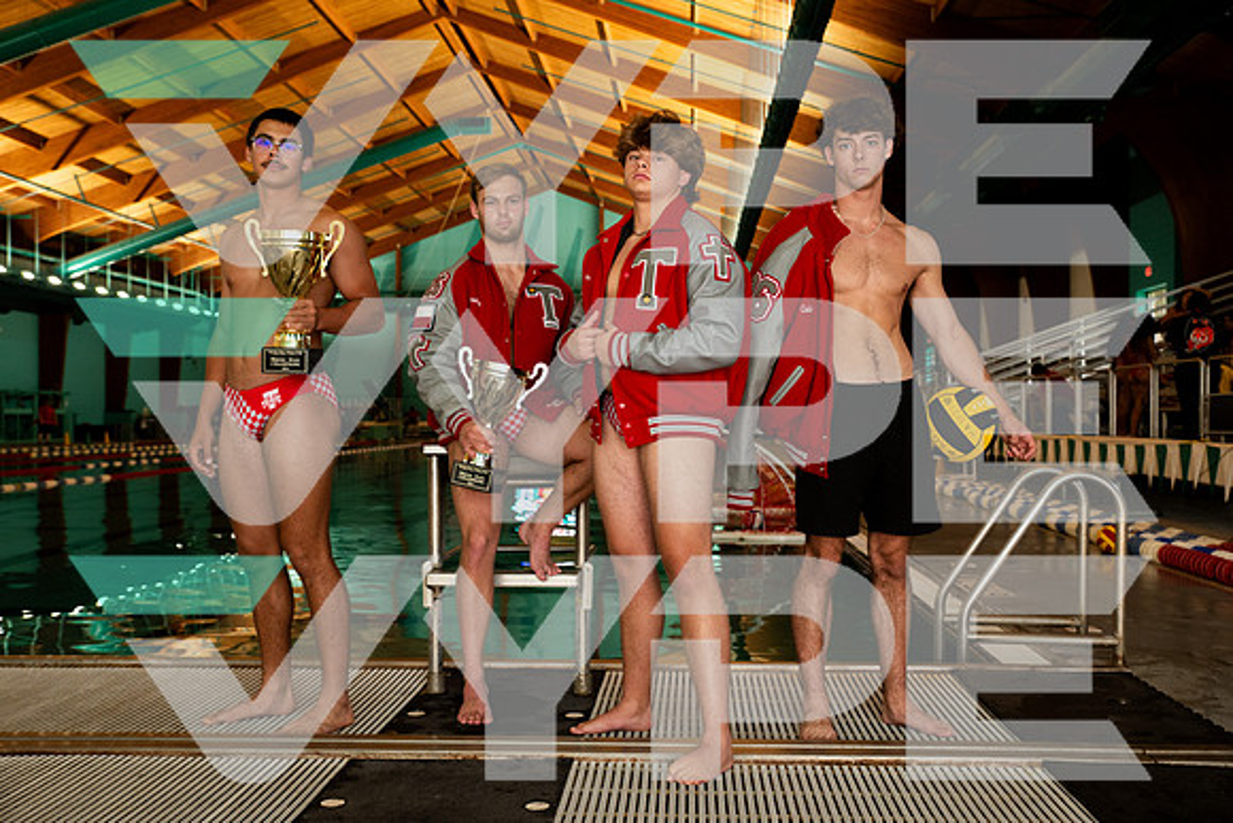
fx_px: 1370
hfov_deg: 48.4
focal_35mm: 40
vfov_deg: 33.4
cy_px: 412
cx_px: 616
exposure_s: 1/200
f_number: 5
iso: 800
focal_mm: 40
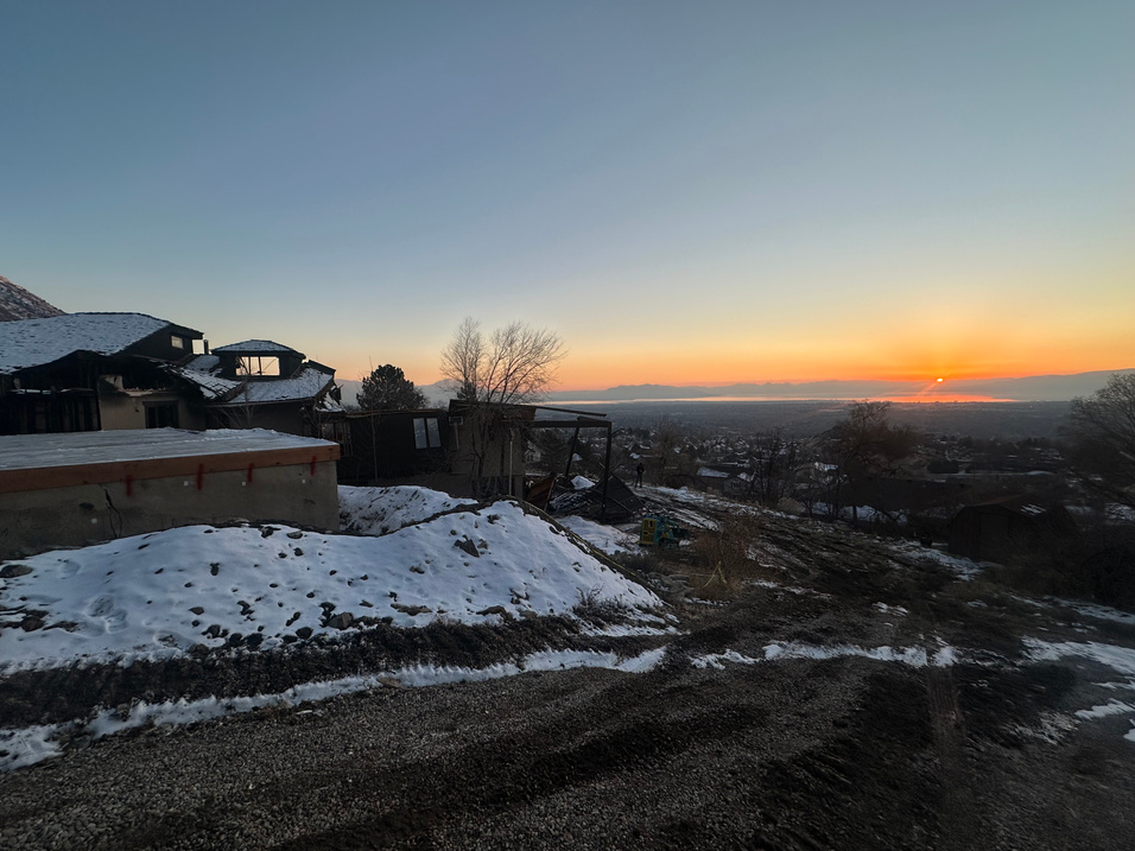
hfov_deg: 98.1
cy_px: 433
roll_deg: +0.9
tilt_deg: -4.2
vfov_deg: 81.7
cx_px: 552
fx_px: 492
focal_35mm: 15
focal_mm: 2.22
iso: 40
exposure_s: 1/553
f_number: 2.2
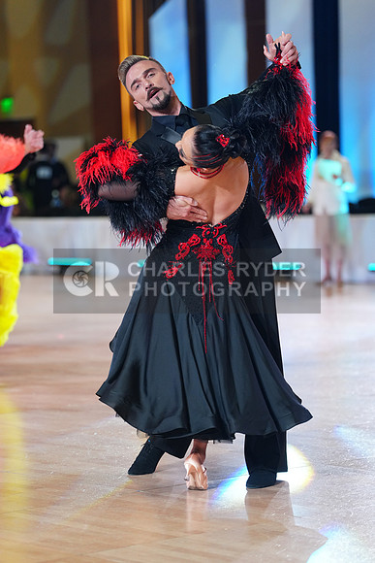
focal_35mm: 137
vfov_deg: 15.0
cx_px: 188
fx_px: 2139
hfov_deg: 10.0
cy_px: 282
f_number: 2.8
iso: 2000
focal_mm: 137
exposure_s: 1/400
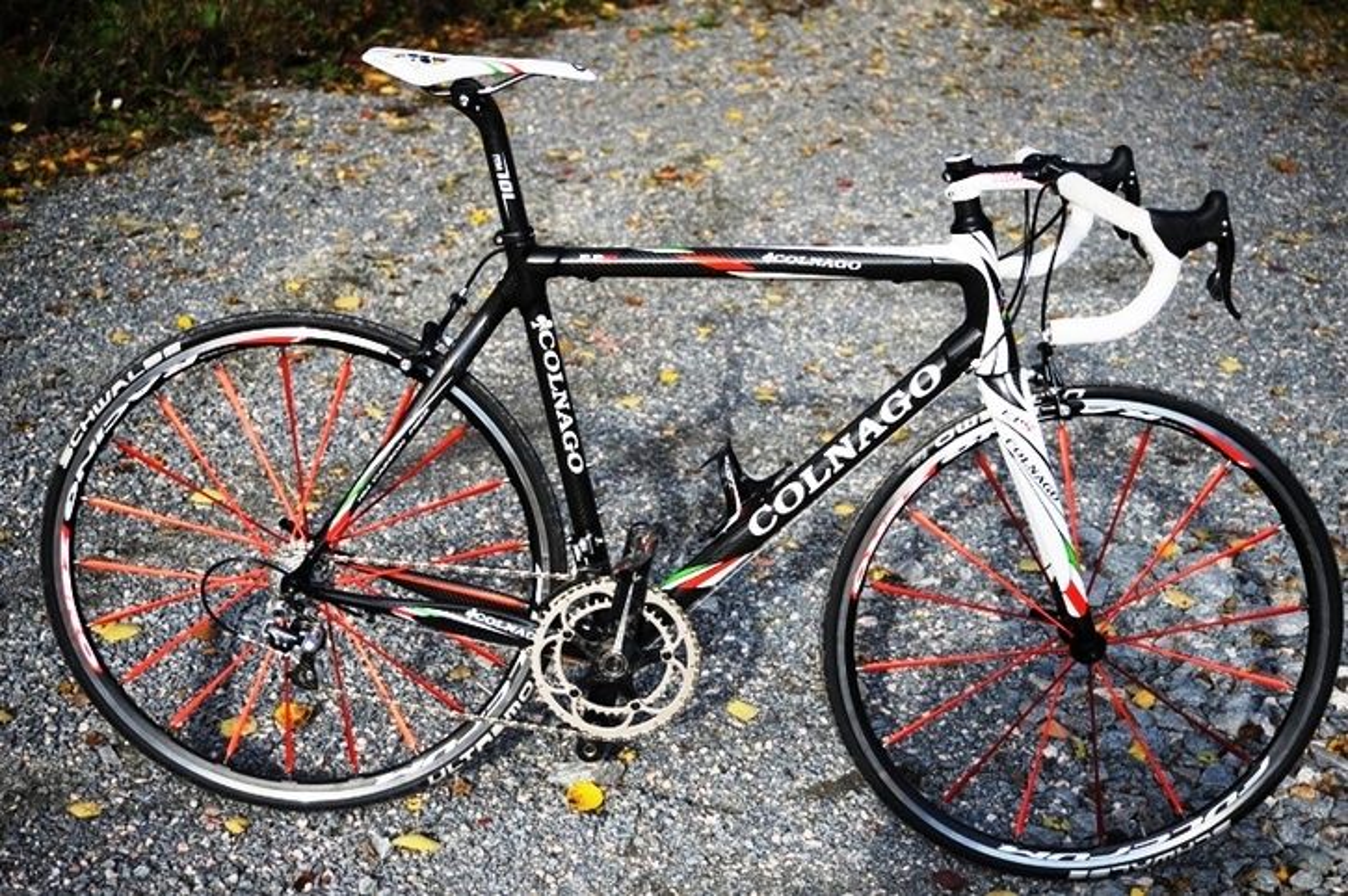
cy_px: 448
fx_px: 2619
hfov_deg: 28.9
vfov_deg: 19.4
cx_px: 674
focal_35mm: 70
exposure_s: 1/5000
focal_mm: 70
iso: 1600
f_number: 5.6
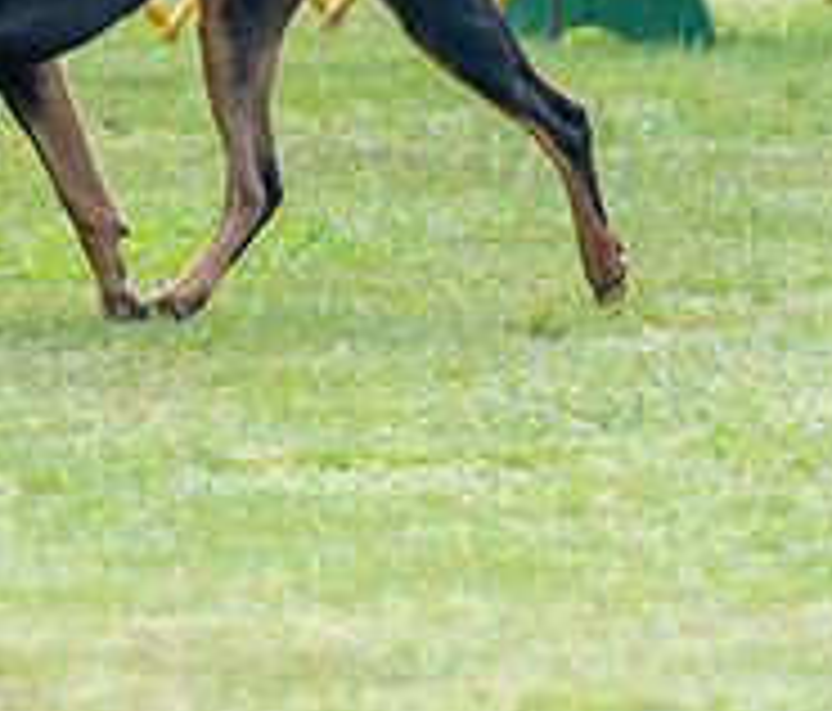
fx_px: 17144
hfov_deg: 2.8
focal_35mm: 678
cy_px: -395
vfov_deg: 2.4
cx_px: -165
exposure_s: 1/500
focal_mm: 171
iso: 125
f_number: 3.2
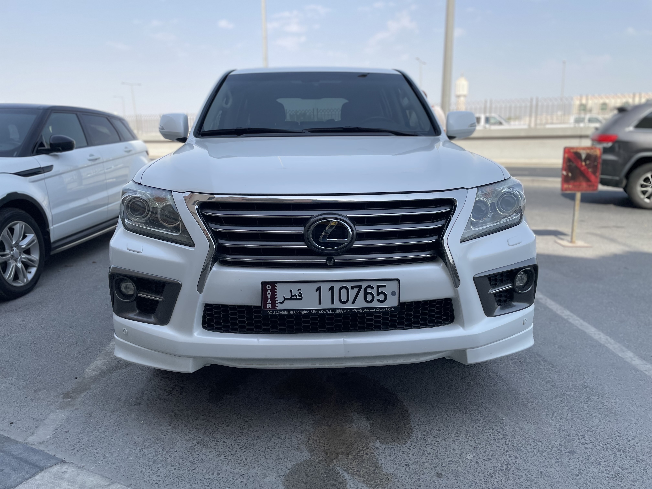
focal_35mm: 26
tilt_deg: -13.1
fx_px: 490
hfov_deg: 67.3
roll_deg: -0.1
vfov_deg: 53.1
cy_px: 244
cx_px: 326
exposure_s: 1/3509
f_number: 1.6
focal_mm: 4.2
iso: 50
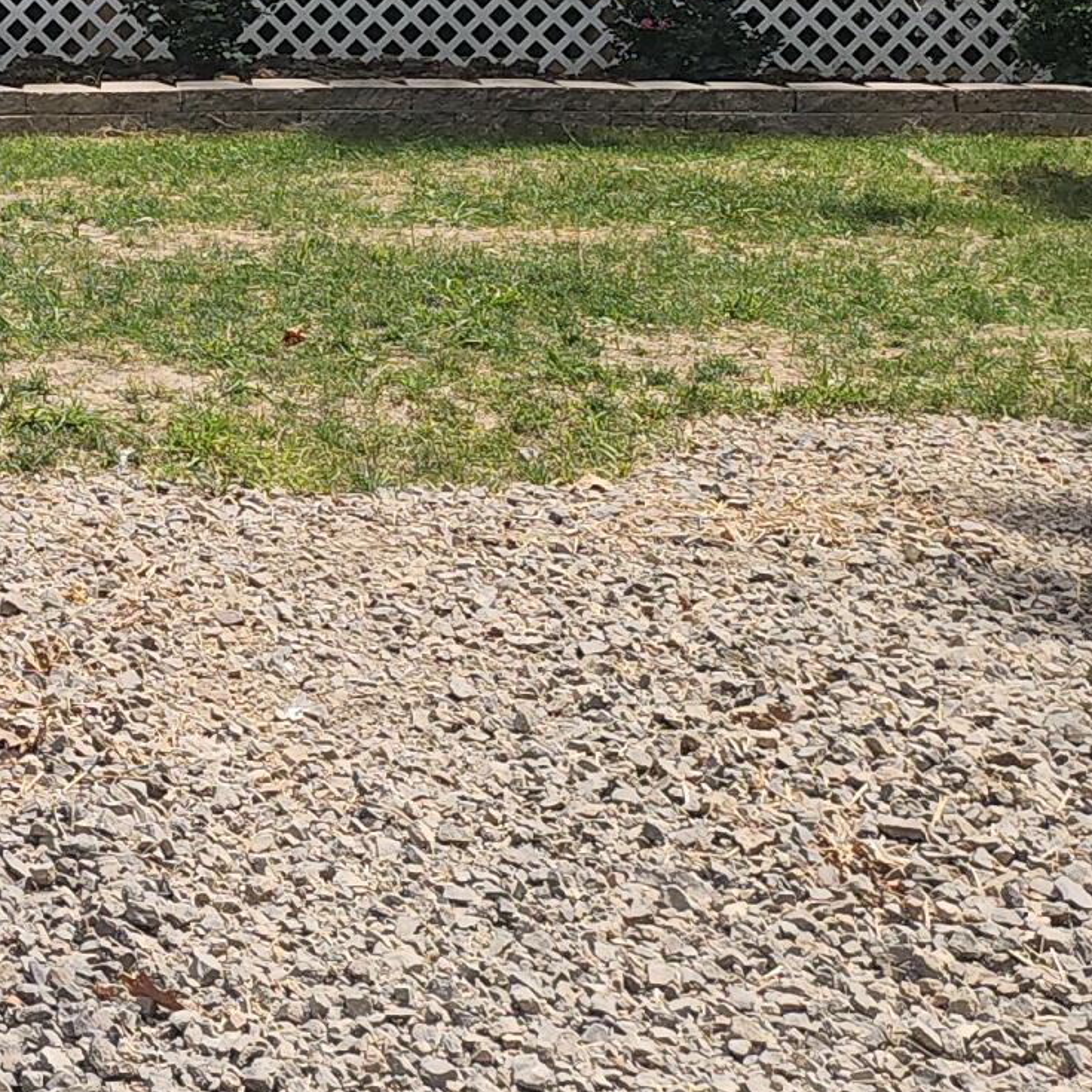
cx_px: -839
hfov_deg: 17.3
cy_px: -416
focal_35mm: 83
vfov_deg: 19.0
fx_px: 2962
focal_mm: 6.4
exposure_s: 1/814
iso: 12
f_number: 1.8
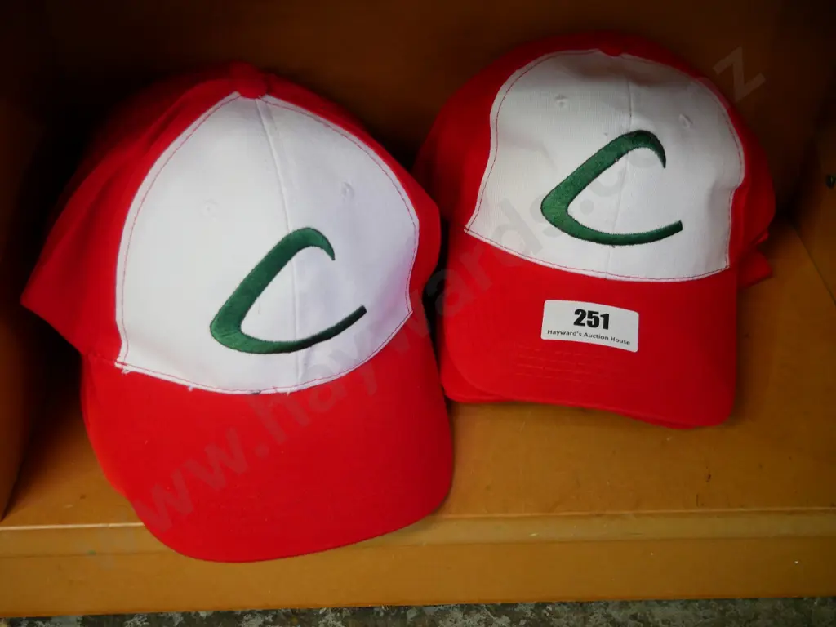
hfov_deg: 51.4
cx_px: 418
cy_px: 314
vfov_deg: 39.7
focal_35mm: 36
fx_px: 869
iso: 2000
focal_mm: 18
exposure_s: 1/60
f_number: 3.9
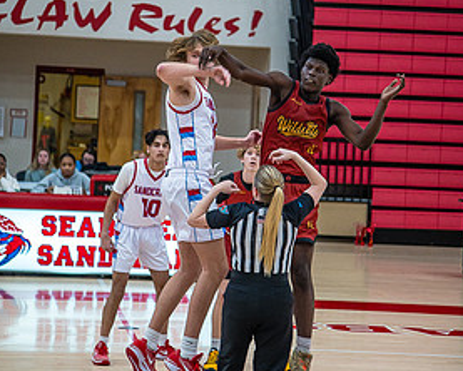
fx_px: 2043
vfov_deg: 10.4
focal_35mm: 149
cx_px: 226
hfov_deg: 12.9
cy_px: 137
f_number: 4
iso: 2000
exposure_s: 1/320
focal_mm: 98
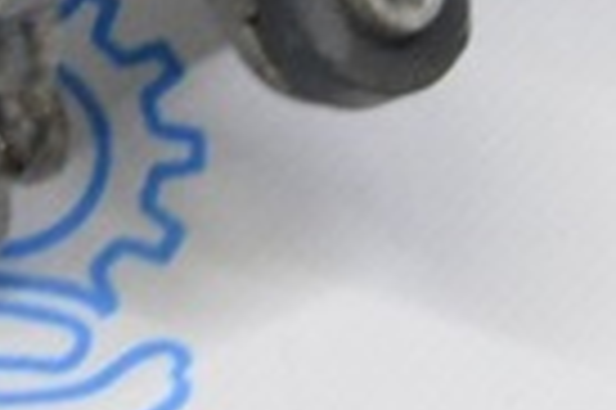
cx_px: 157
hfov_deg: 9.2
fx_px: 3828
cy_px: -471
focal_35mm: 224
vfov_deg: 5.9
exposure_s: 1/20
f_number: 20
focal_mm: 32
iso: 6400
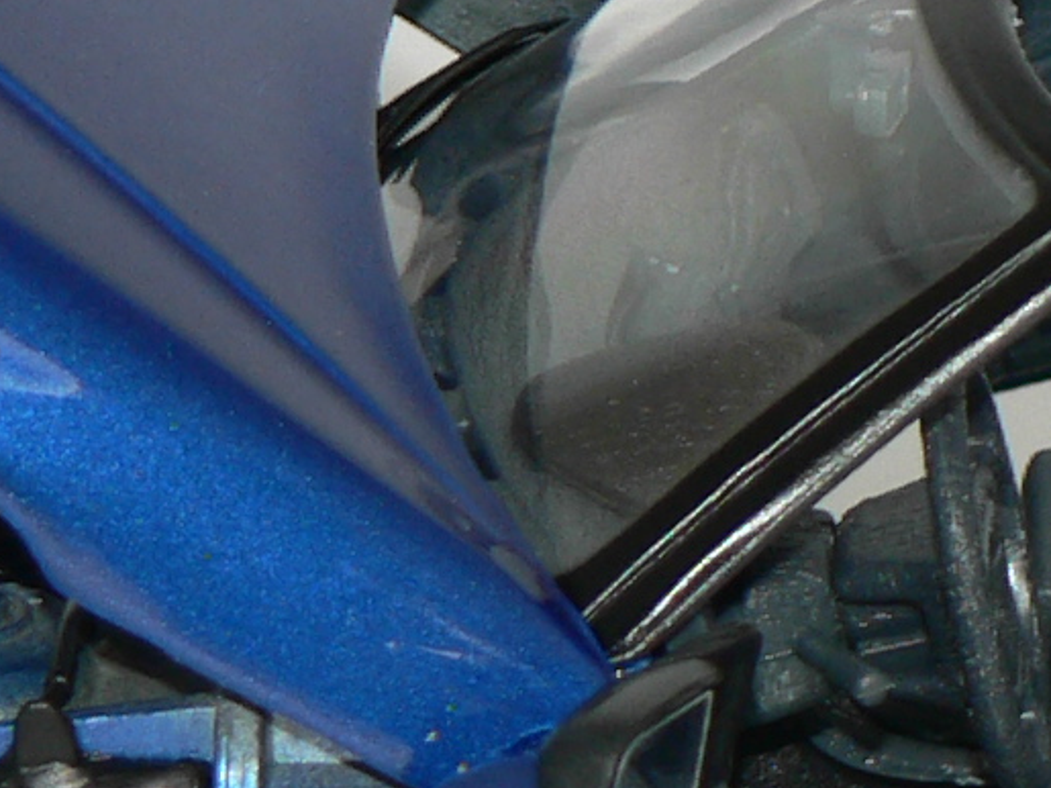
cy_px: 310
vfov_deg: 3.6
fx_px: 12385
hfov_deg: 4.8
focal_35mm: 408
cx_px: 1278
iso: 80
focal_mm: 13.7
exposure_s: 1/60
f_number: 3.2
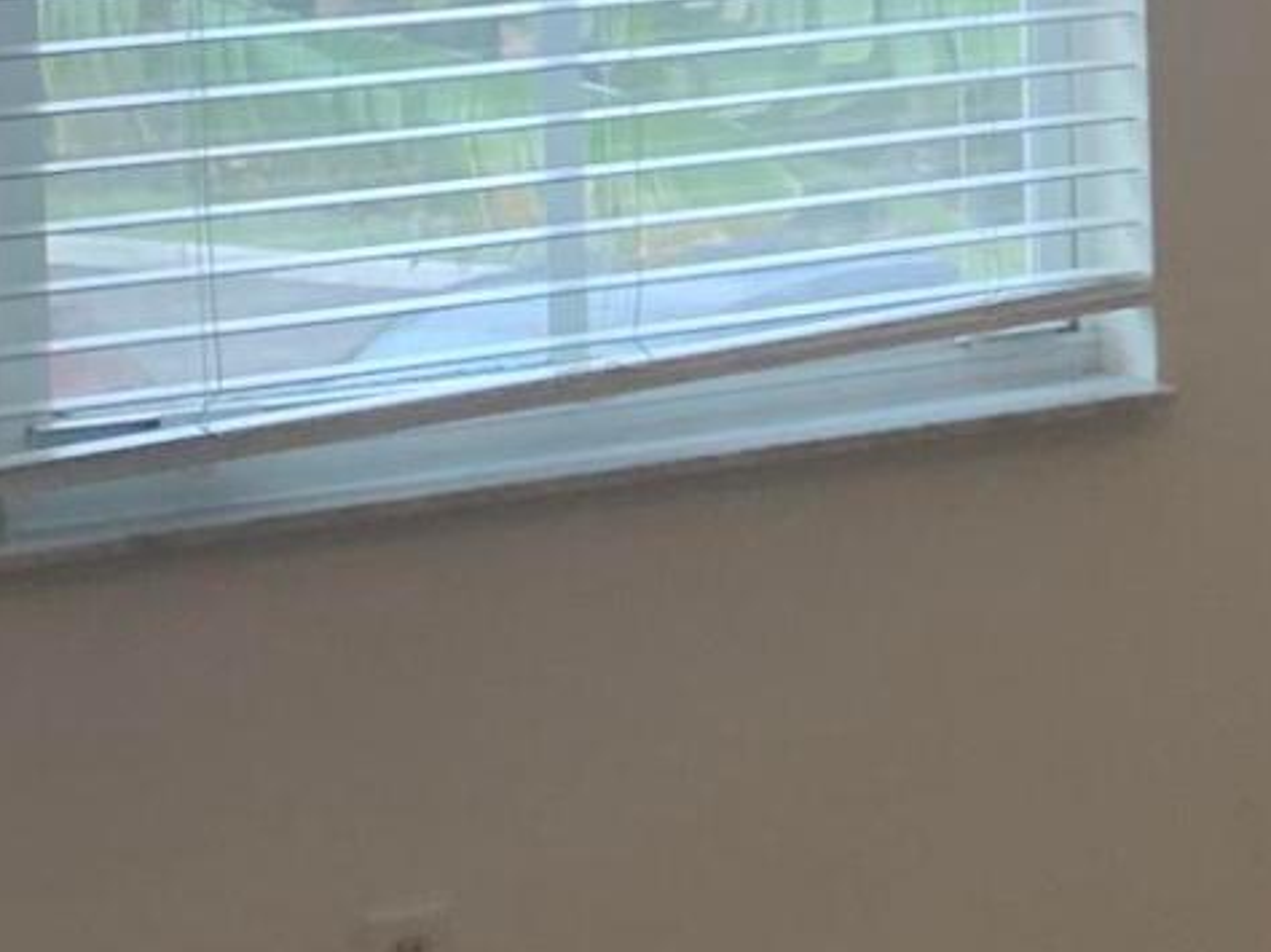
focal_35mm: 158
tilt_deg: -5.3
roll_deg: +0.8
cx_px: 2478
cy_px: -75
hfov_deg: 11.4
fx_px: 5798
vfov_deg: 9.3
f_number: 1.8
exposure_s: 1/60
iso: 100
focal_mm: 4.25
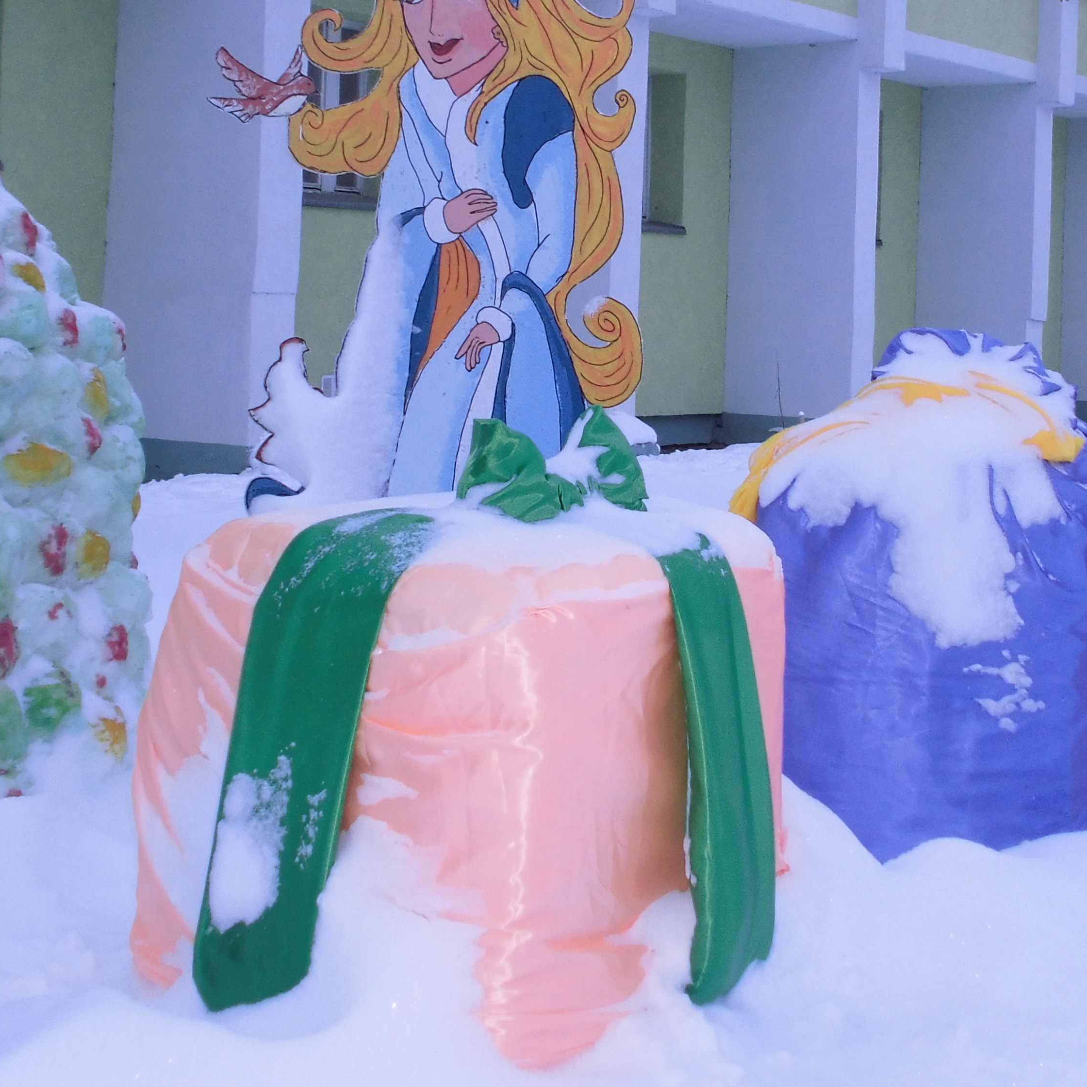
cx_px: 693
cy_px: 325
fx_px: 2132
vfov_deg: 28.3
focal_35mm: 60
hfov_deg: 28.5
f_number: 3.6
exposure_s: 1/125
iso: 100
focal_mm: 6
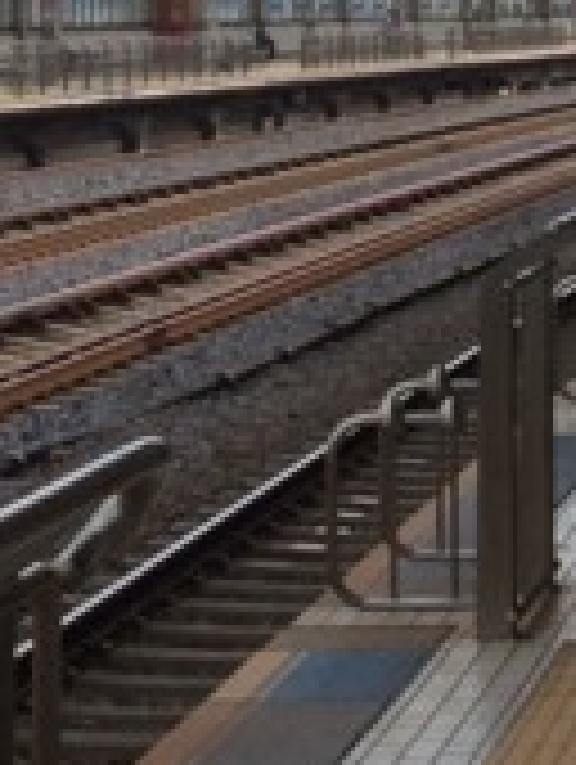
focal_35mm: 150
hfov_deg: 9.7
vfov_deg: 12.8
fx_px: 3320
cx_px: 747
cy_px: -140
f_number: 2.4
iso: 32
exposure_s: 1/715
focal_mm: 3.3
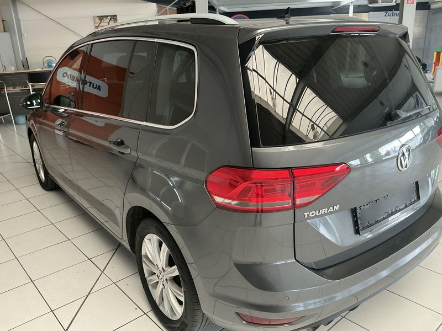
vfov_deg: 49.7
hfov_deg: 63.4
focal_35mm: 28
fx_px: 358
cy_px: 166
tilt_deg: -19.9
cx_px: 221
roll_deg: +3.0
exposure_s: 1/60
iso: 160
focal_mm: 3
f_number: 1.8
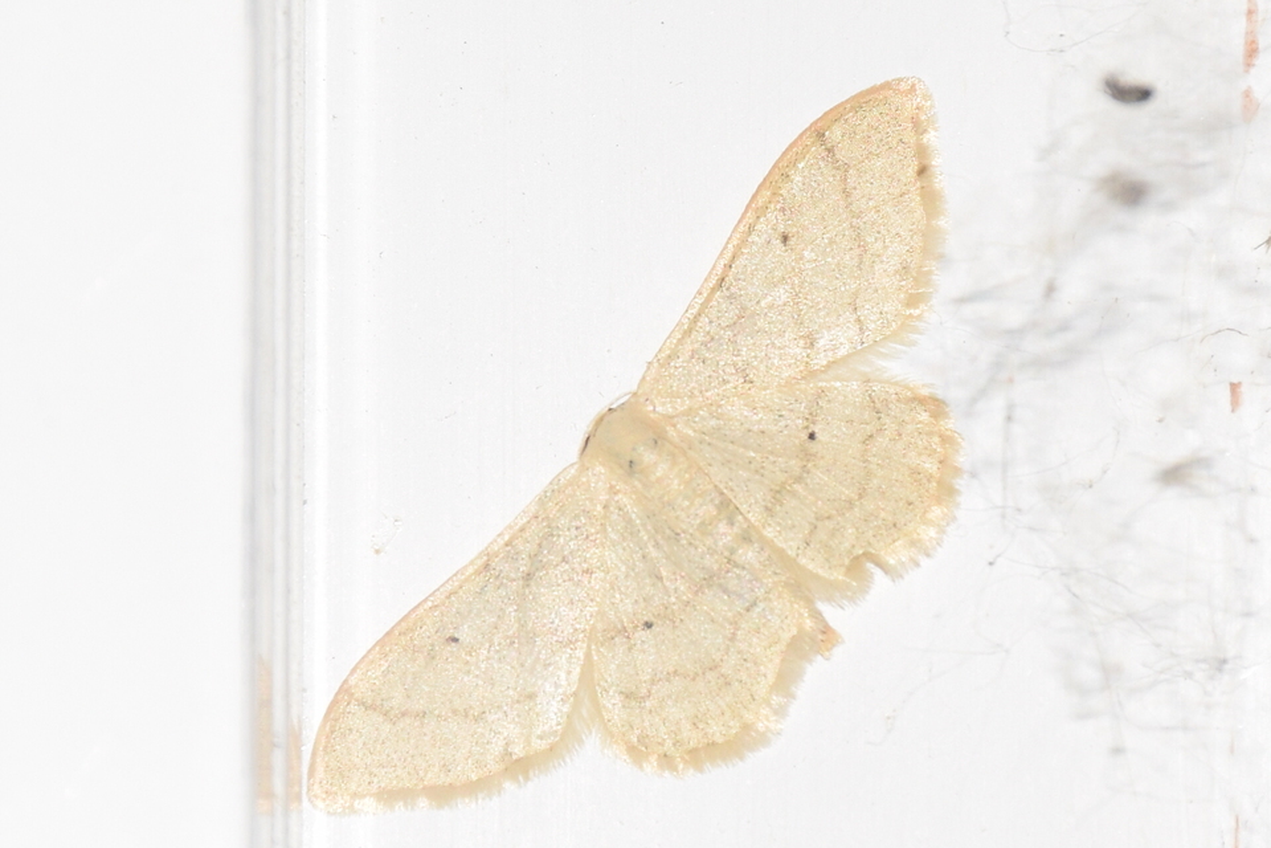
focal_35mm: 210
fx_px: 7414
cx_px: 636
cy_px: 424
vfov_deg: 6.5
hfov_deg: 9.8
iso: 320
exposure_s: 1/160
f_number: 11
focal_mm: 140
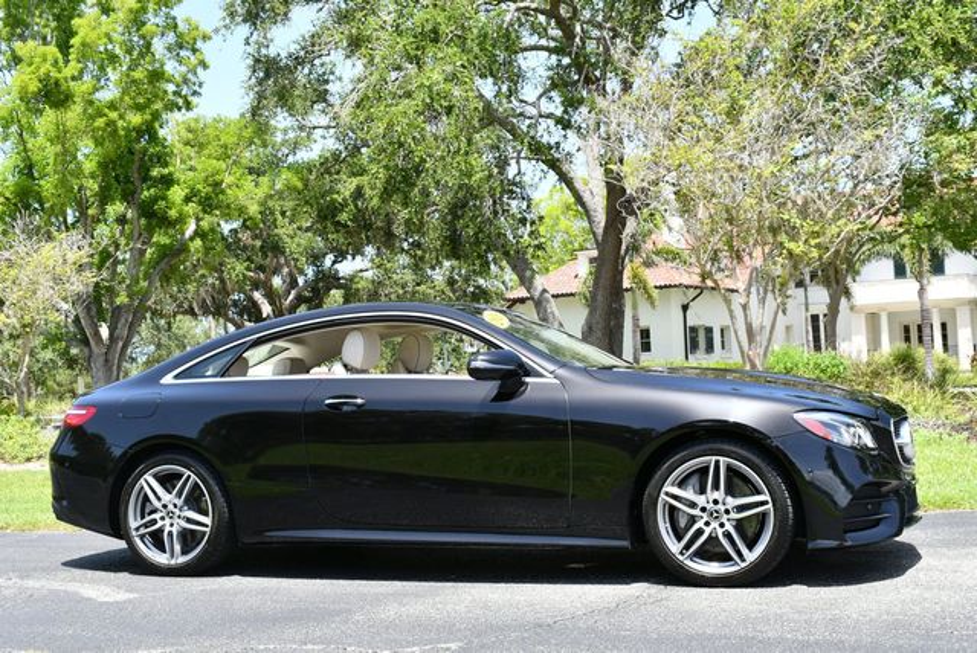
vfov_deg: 29.3
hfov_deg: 42.7
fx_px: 1249
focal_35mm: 46
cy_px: 326
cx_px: 488
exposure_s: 1/250
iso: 200
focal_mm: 23
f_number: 8
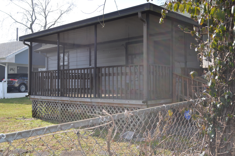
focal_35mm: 39
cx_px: 118
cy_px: 78
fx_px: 254
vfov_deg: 34.1
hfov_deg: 49.6
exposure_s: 1/200
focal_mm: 26
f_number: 6.3
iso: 100
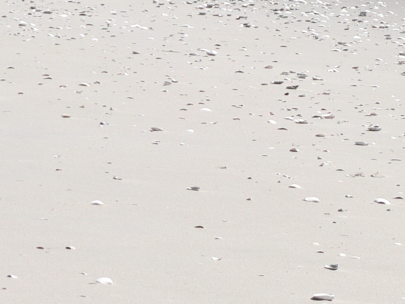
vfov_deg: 4.7
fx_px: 3662
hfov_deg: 6.3
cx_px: 313
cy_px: -23
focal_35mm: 313
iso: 80
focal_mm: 19.9
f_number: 3.2
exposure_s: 1/1000
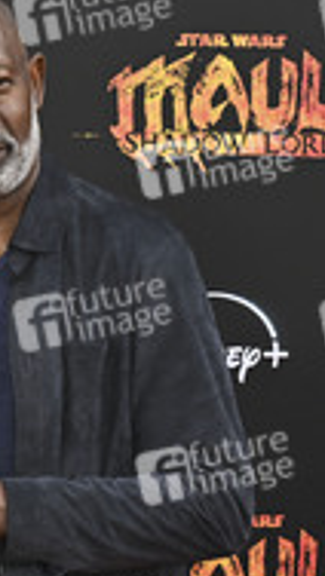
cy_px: 392
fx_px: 1346
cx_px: -173
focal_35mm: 88
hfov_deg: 13.0
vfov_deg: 24.0
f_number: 6.3
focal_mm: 35
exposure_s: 1/320
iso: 800
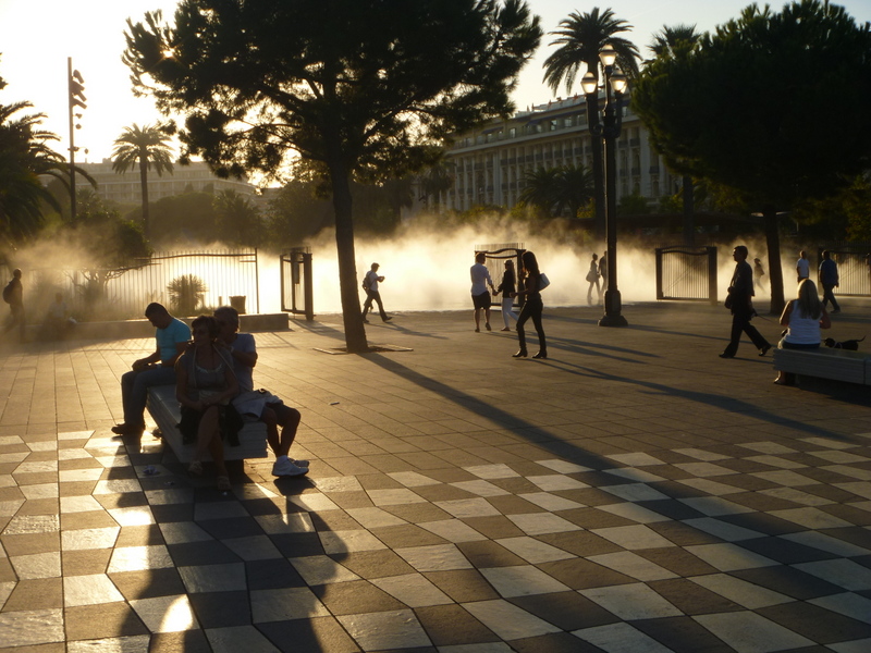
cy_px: 326
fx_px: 1258
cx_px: 436
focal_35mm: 50
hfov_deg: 38.2
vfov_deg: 29.1
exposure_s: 1/320
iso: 80
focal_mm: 8.9
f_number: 6.3
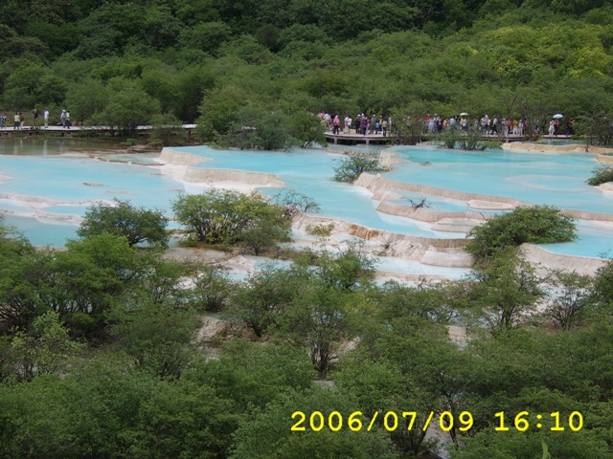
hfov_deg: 24.7
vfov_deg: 18.7
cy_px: 230
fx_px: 1399
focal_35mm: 79
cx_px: 306
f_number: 4.9
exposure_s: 1/162
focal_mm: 20.6
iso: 50
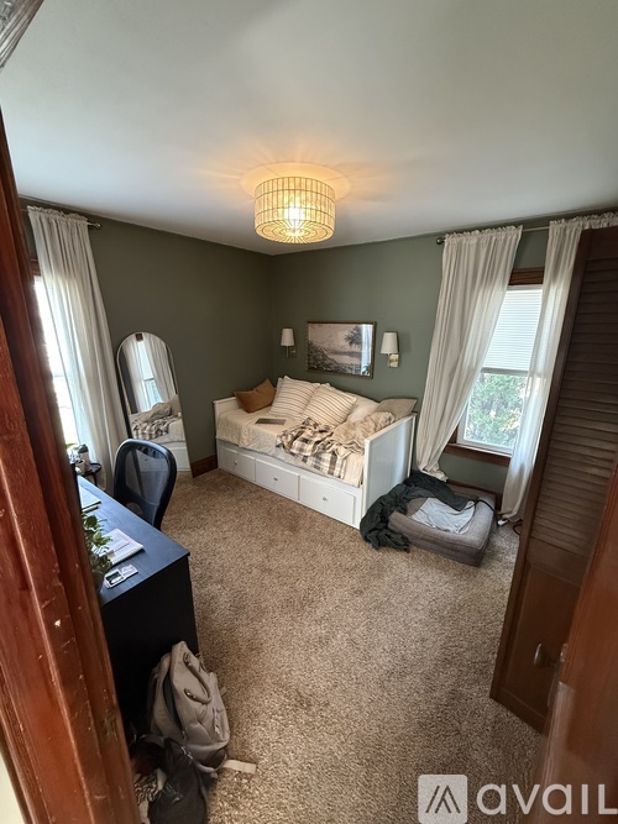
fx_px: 333
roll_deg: -0.3
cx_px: 309
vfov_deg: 102.1
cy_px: 412
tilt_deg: -14.6
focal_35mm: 14
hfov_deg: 85.7
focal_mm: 2.22
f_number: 2.2
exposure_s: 1/60
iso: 640
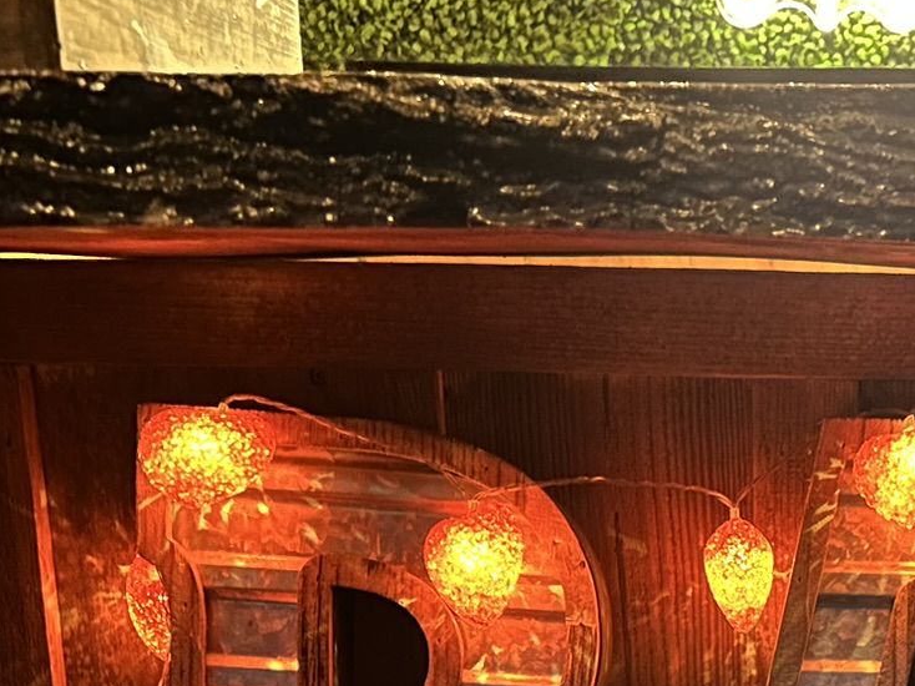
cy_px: 892
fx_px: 1770
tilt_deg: -19.0
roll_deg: +0.7
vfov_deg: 20.1
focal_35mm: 67
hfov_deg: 27.0
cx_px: 955
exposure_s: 1/12
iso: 800
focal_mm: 6.86
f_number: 1.78
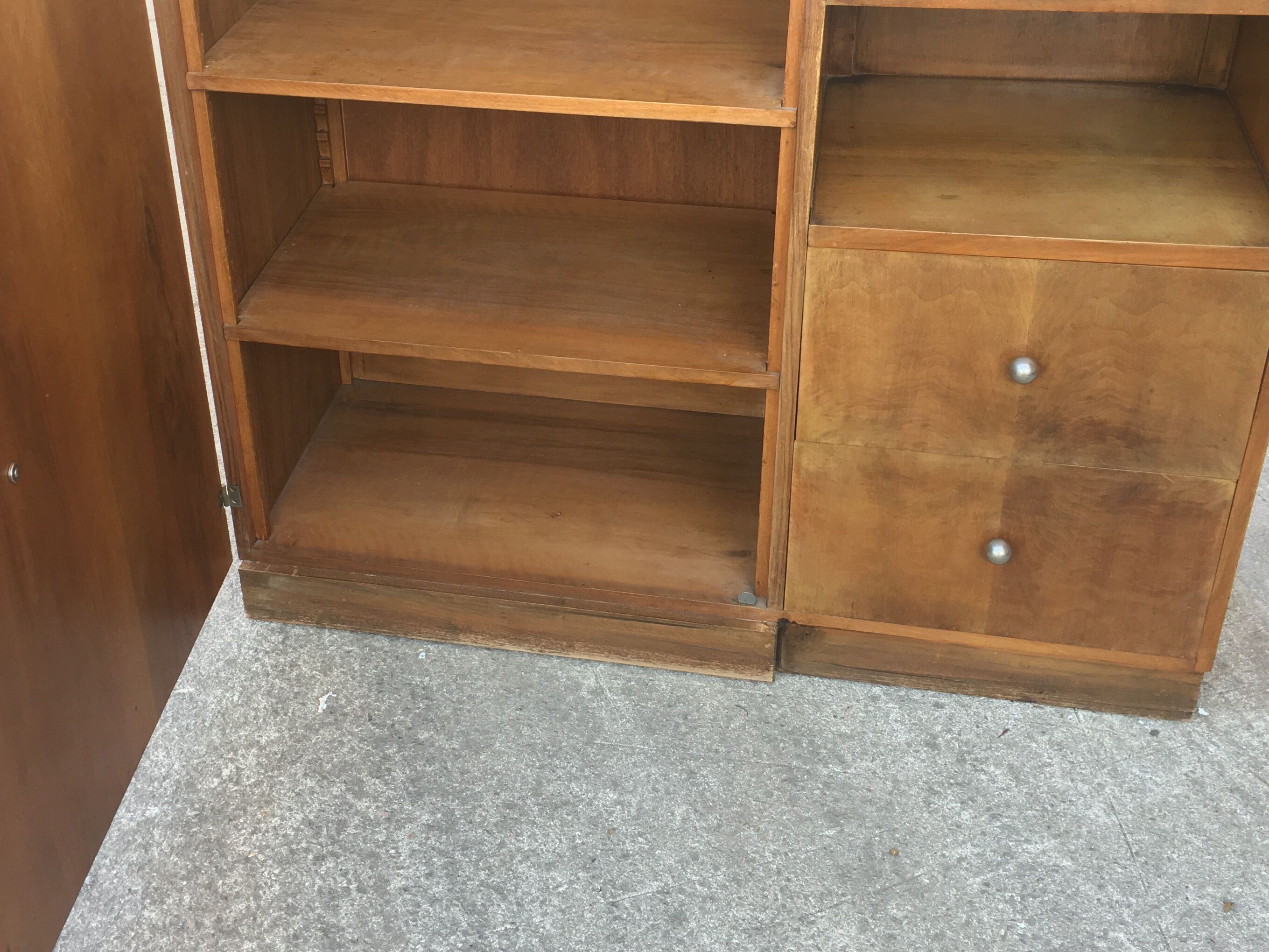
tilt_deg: -31.6
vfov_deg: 33.3
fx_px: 1576
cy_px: 321
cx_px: 526
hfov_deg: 43.7
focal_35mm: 43
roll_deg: -0.1
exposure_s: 1/100
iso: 32
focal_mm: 4.15
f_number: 2.2
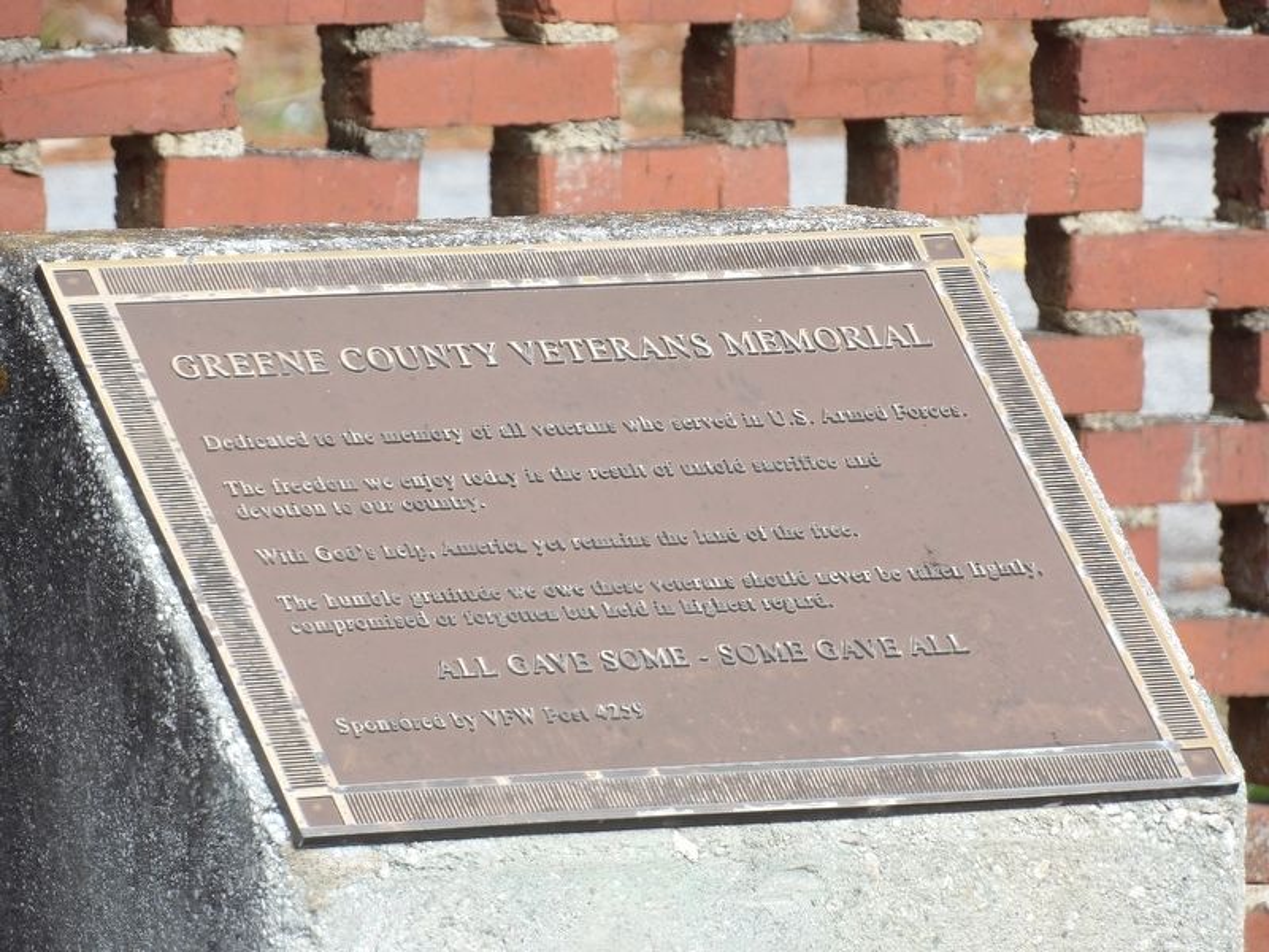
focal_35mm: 440
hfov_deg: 4.5
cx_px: 634
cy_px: 476
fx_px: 16130
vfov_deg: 3.4
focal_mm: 78.9
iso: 100
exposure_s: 1/225
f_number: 4.2
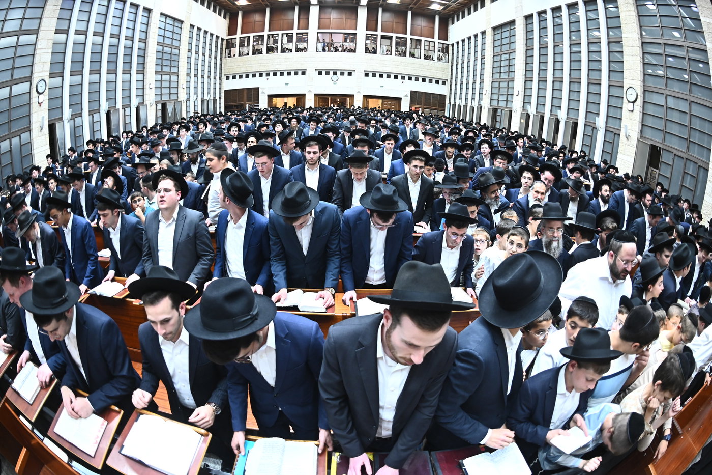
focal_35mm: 16
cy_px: 238
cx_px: 356
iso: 3200
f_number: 4
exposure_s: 1/160
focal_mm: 16
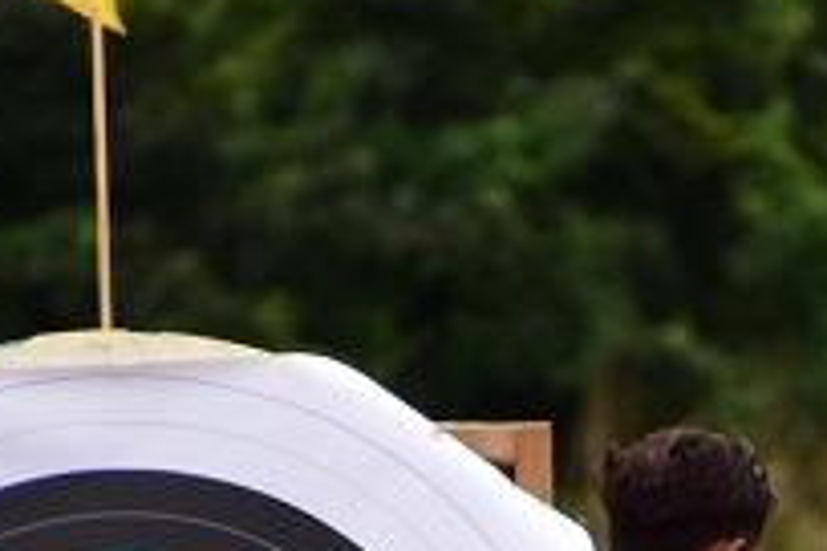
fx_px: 67648
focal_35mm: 2945
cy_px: 972
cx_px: 993
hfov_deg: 0.7
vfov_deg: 0.5
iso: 500
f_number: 6.3
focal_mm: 400
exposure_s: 1/640
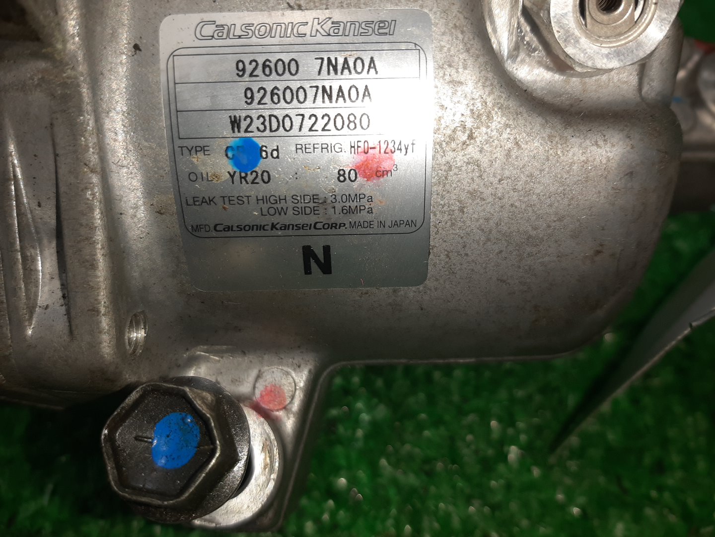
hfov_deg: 67.3
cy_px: 268
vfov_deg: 53.1
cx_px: 358
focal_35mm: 26
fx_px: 537
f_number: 1.7
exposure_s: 1/115
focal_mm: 3.93
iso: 40
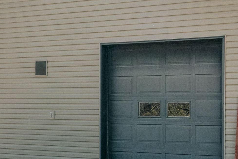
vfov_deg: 14.6
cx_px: 144
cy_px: 84
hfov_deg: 21.6
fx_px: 622
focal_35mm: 94
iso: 800
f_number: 16
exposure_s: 1/400
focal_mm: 30
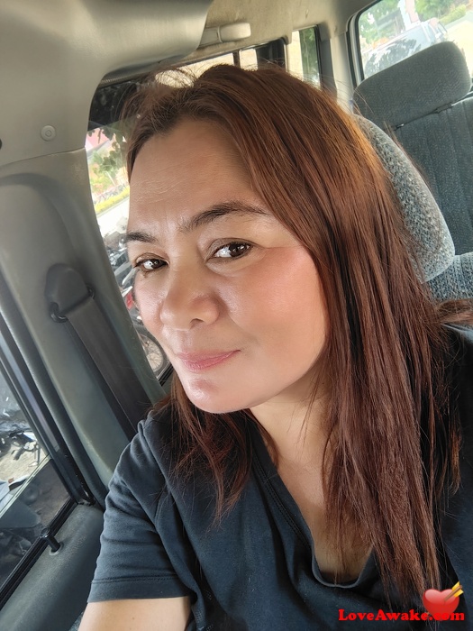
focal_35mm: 24
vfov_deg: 71.6
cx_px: 236
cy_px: 316
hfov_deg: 56.8
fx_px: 437
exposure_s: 1/33.3
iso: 125
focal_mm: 3.25
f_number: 2.45
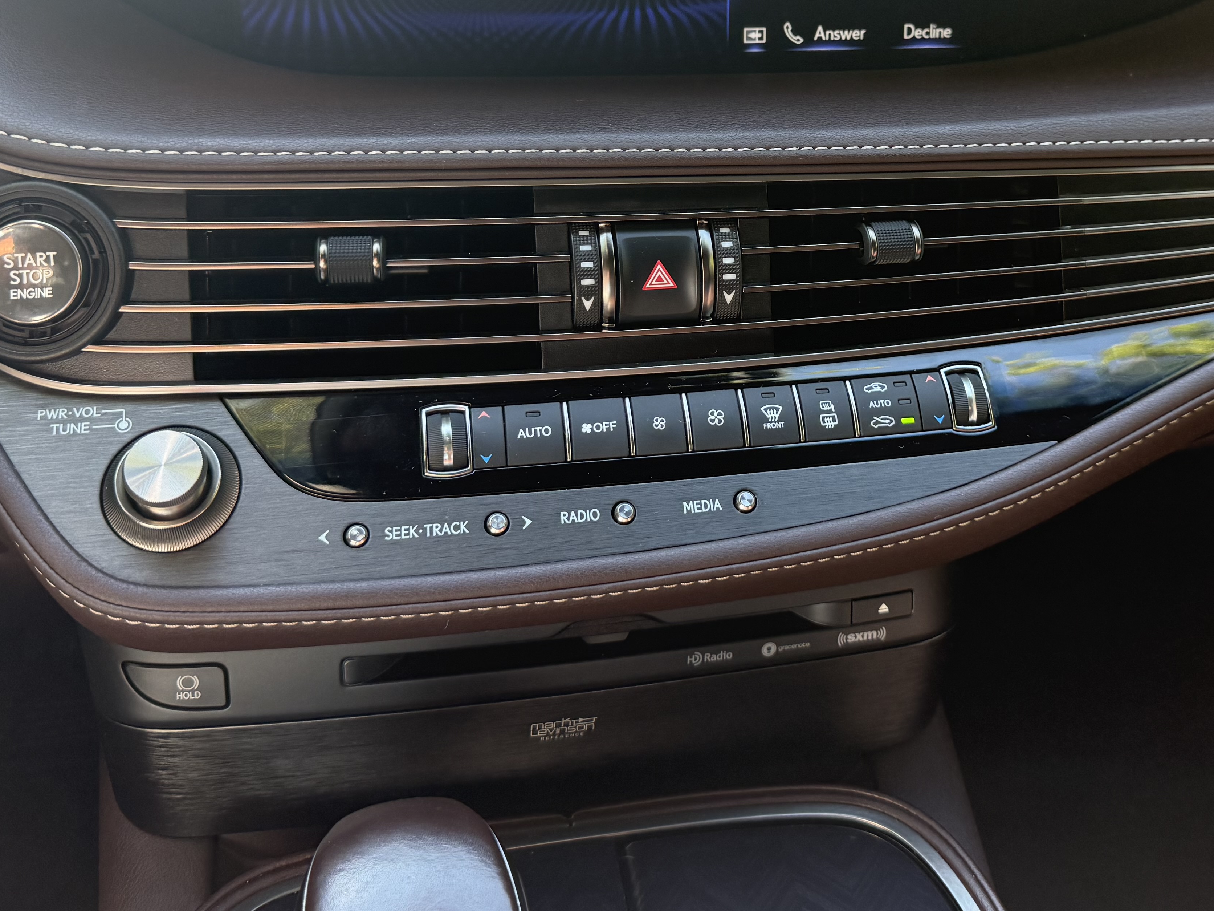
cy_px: 196
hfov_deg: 45.5
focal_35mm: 41
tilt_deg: -21.5
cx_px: 742
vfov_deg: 34.2
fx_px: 1438
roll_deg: -2.8
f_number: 1.78
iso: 200
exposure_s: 1/142
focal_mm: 6.76
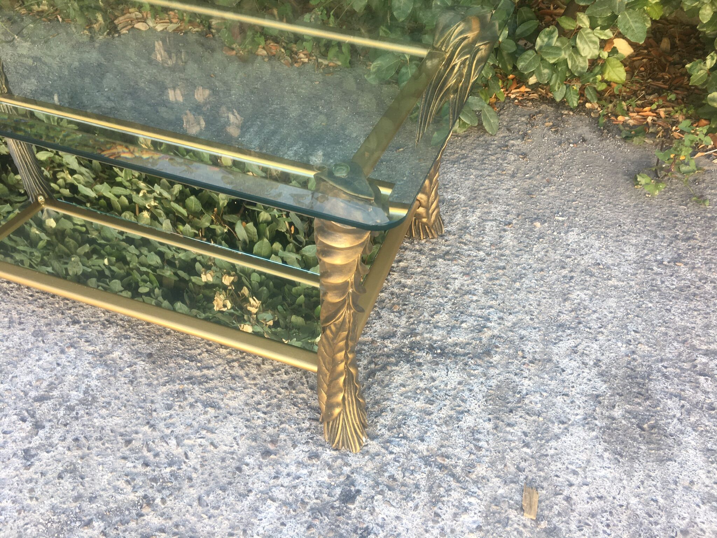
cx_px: 358
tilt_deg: -42.3
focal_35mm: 29
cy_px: 269
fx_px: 601
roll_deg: -4.2
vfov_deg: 48.2
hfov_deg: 61.7
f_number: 2.2
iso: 25
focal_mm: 4.15
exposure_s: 1/100
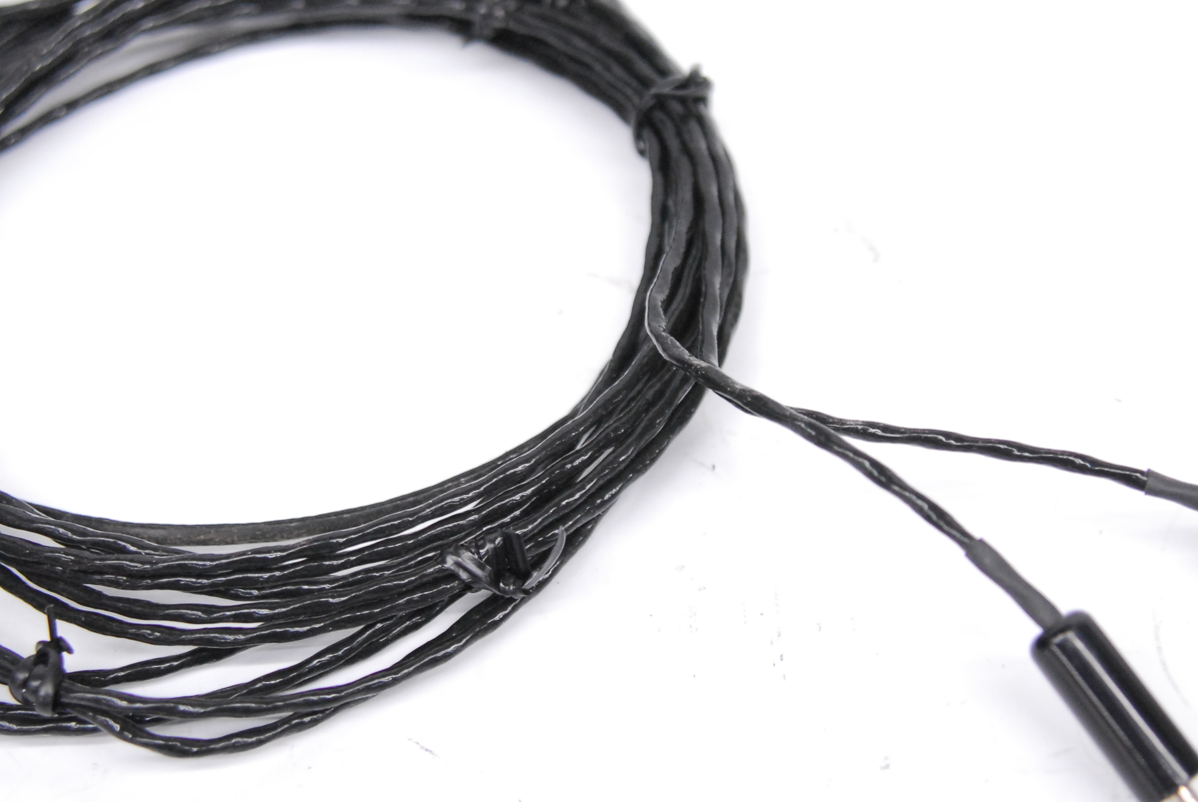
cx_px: 597
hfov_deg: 23.7
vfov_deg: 16.0
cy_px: 371
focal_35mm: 86
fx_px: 2859
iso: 800
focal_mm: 35
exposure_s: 1/100
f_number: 3.2
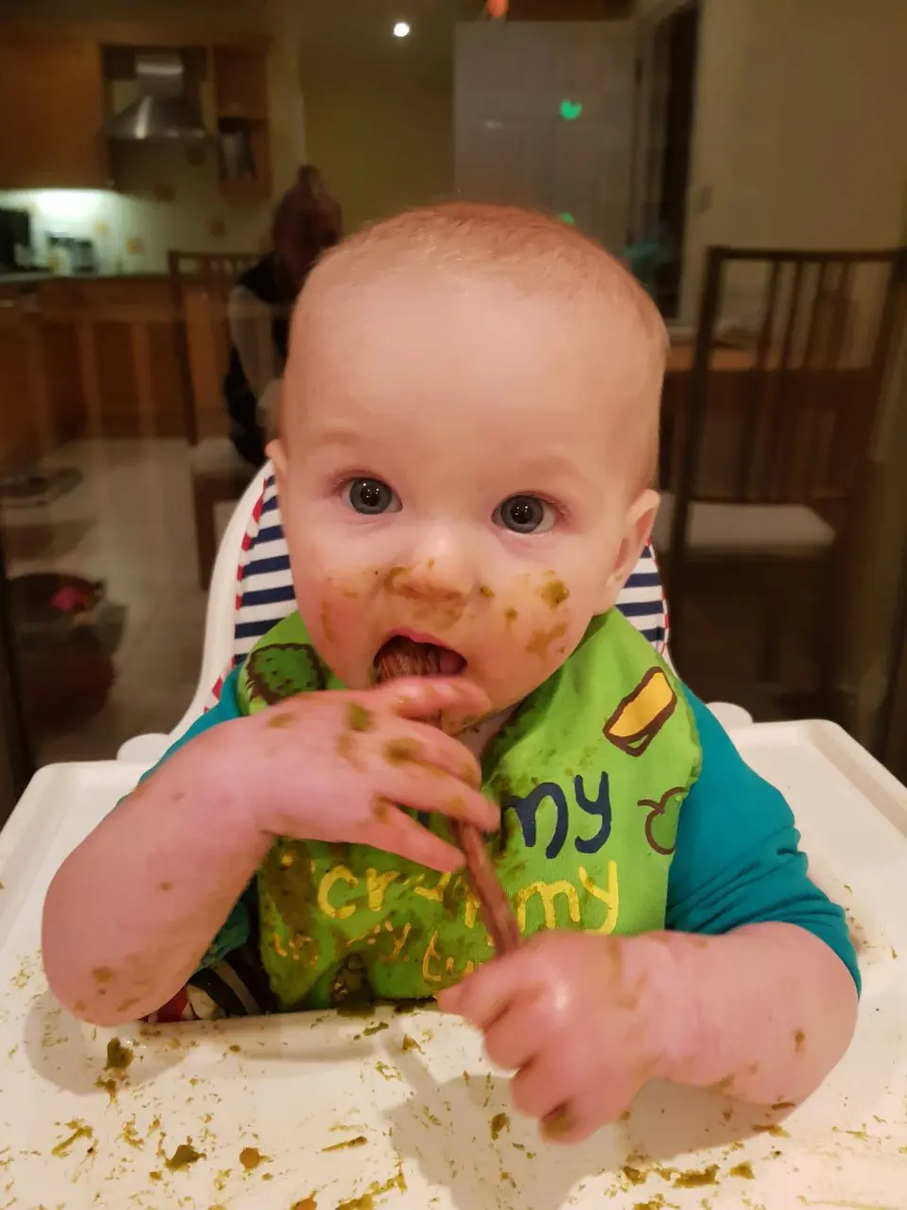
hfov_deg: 53.1
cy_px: 605
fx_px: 908
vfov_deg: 67.3
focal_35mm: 26
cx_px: 454
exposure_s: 1/25
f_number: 1.7
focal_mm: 4.2
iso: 250
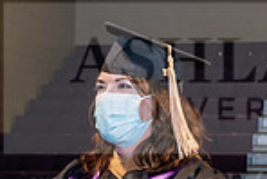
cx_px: -51
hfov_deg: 9.2
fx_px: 1633
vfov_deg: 6.2
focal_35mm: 220
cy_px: 221
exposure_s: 1/200
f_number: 6.3
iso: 1600
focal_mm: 56
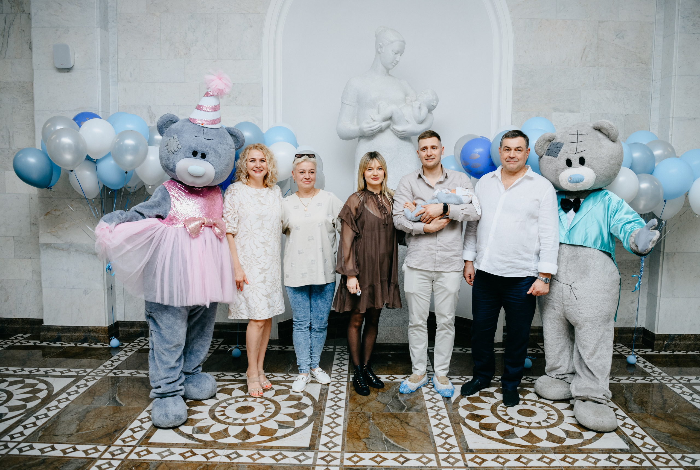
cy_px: 231
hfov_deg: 63.8
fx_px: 562
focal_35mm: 29
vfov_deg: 45.4
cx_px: 358
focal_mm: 27
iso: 400
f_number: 4
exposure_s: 1/160
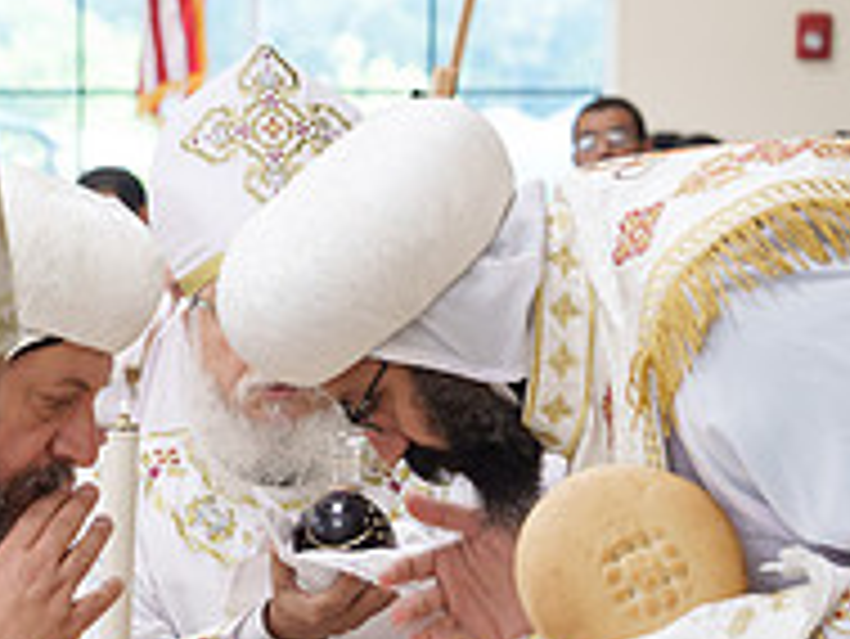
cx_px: 288
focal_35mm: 153
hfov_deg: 12.9
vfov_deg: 9.6
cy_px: 785
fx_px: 3759
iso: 1250
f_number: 3.5
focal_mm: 51
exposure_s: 1/125
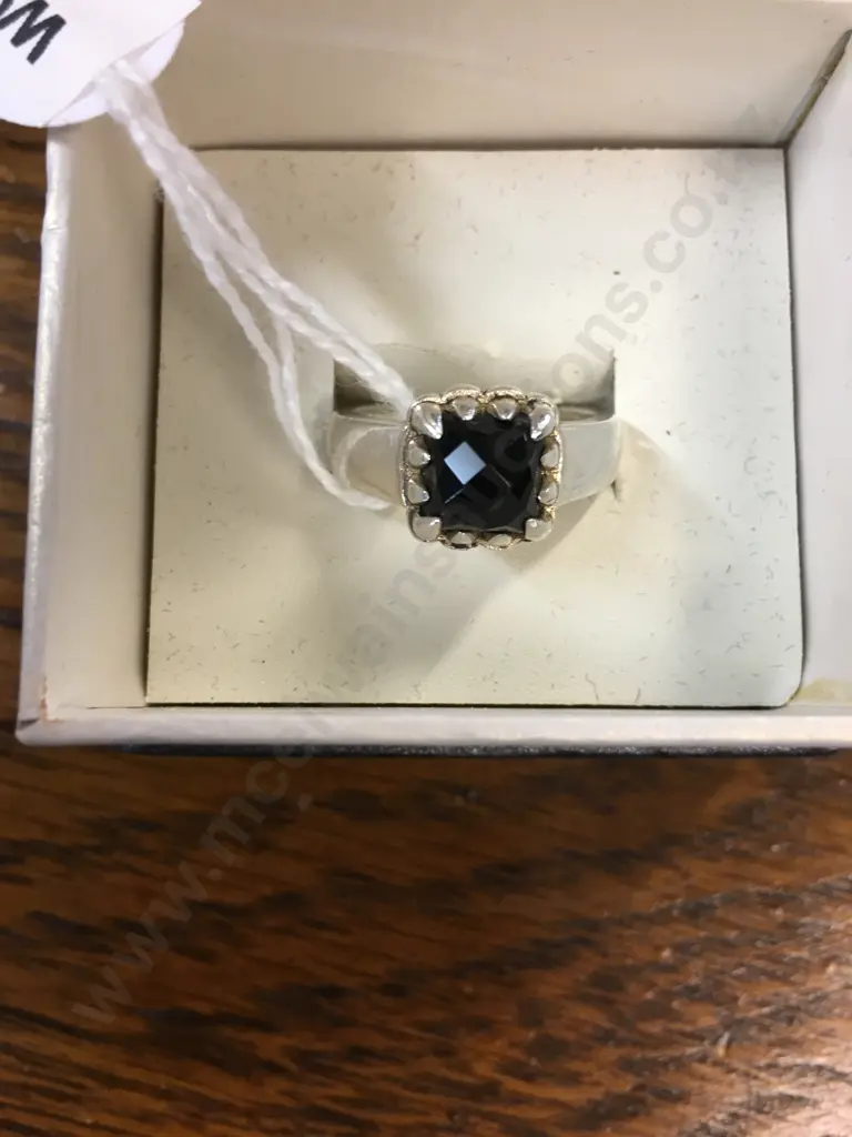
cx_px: 426
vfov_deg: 61.7
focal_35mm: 29
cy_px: 568
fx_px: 952
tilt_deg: -83.5
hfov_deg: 48.2
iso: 32
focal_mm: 4.15
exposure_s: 1/17
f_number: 2.2
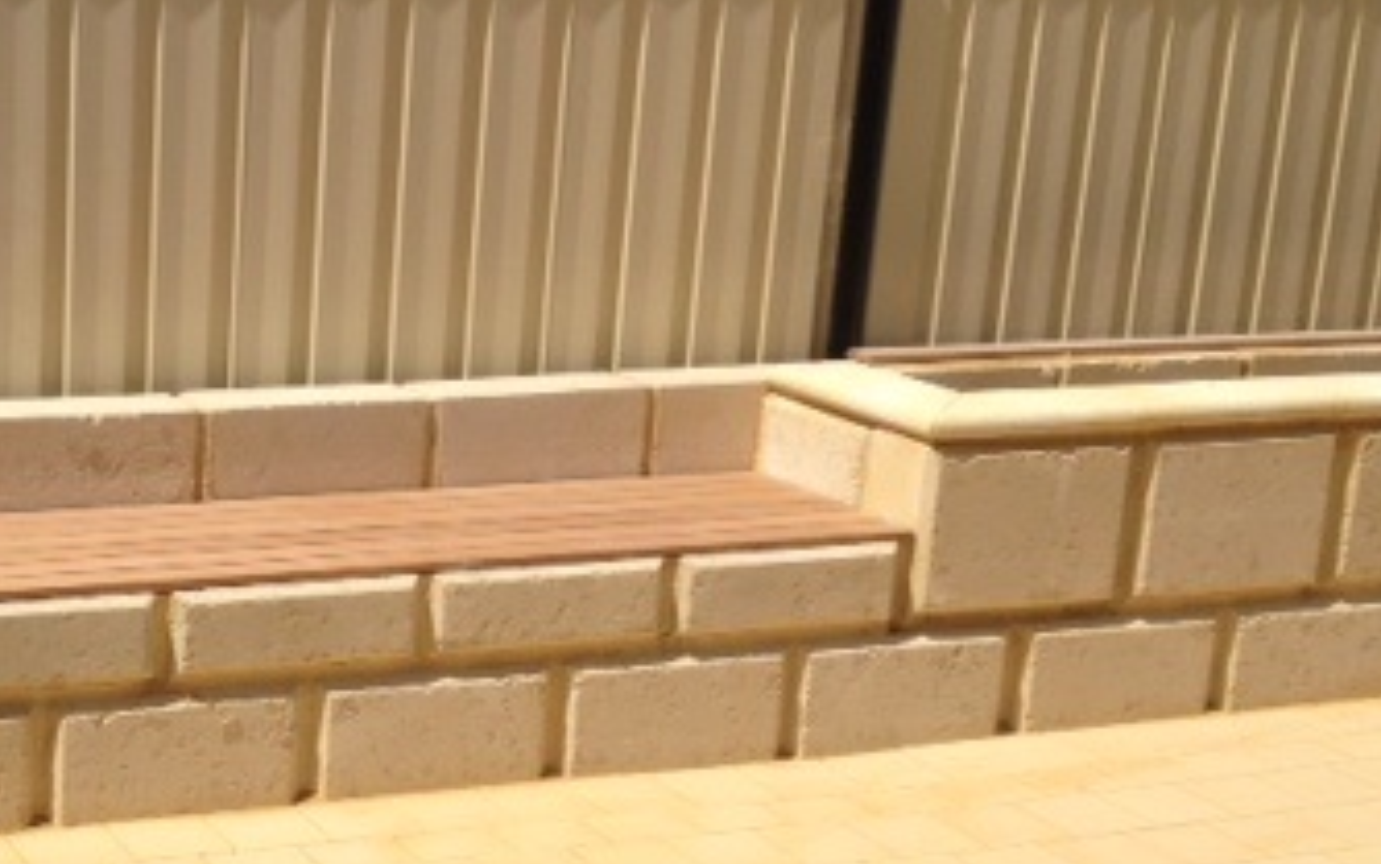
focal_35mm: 71
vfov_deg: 18.3
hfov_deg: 27.9
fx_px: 2673
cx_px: 128
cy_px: 542
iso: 64
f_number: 2.4
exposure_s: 1/3067
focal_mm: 4.28
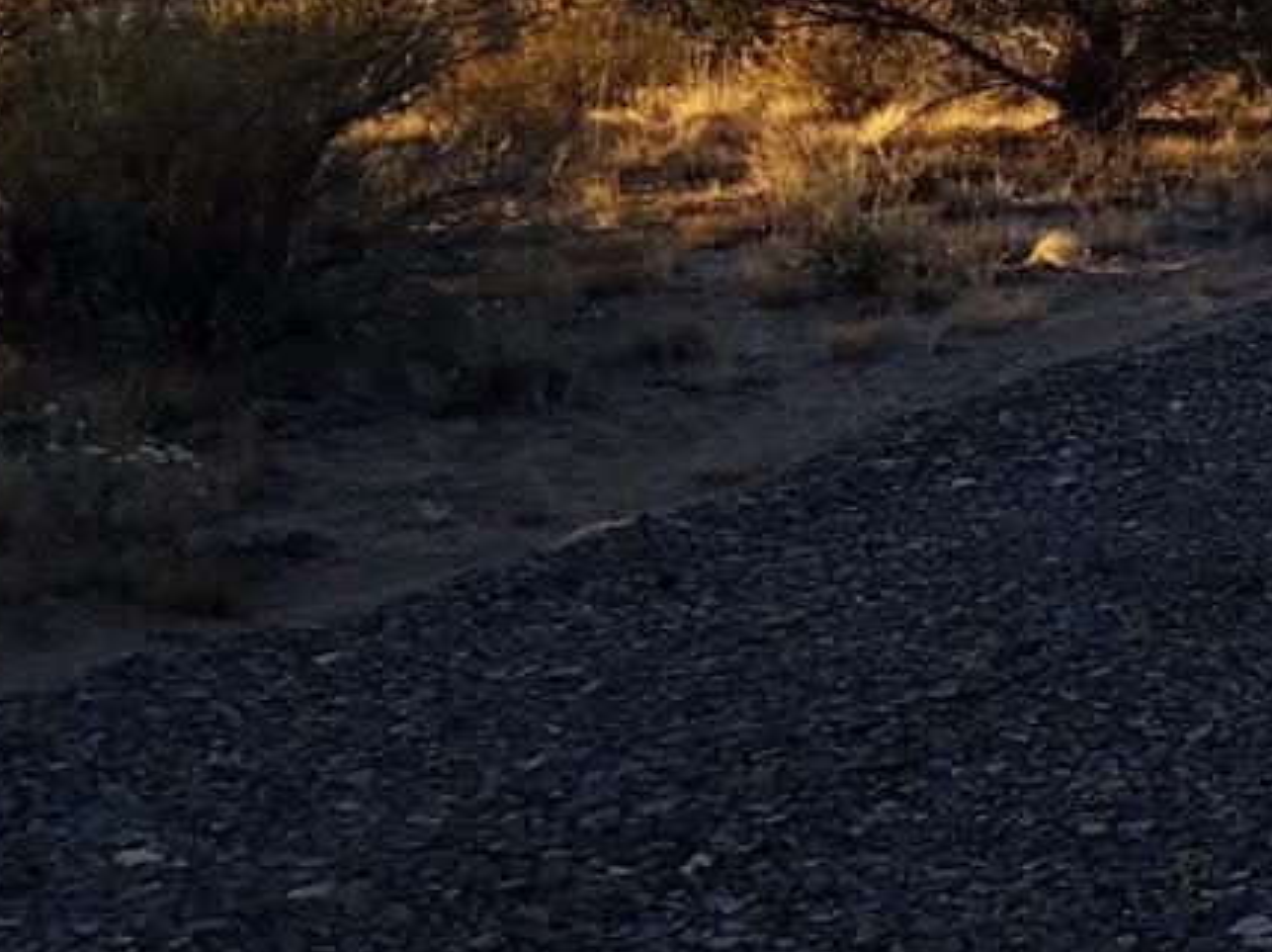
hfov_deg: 19.7
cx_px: 1705
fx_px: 3341
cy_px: 89
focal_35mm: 91
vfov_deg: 16.0
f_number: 1.7
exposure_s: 1/528
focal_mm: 4.2
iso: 50
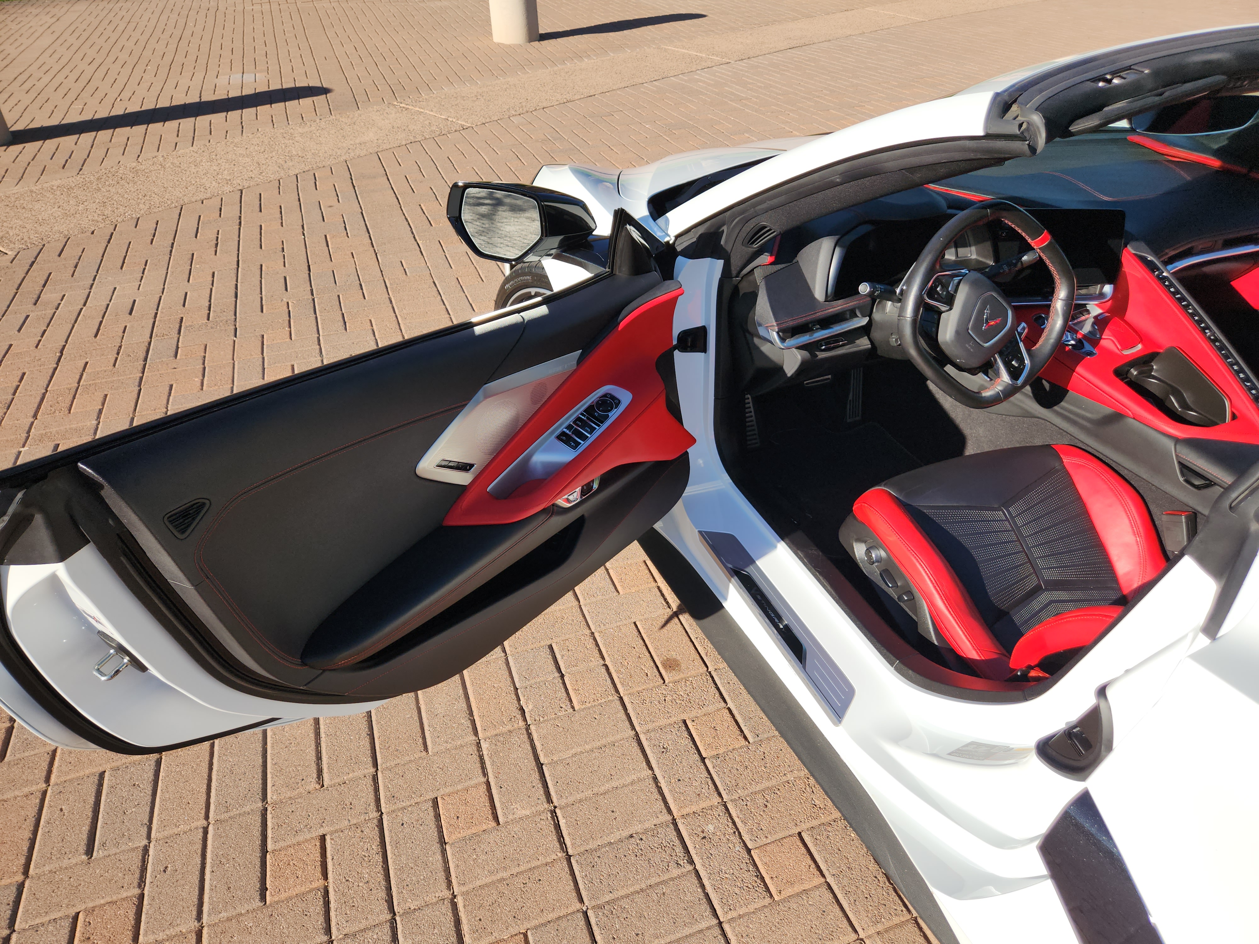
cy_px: 472
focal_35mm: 23
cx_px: 630
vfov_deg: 58.9
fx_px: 837
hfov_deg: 73.9
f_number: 1.8
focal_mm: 5.4
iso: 20
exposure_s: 1/1248
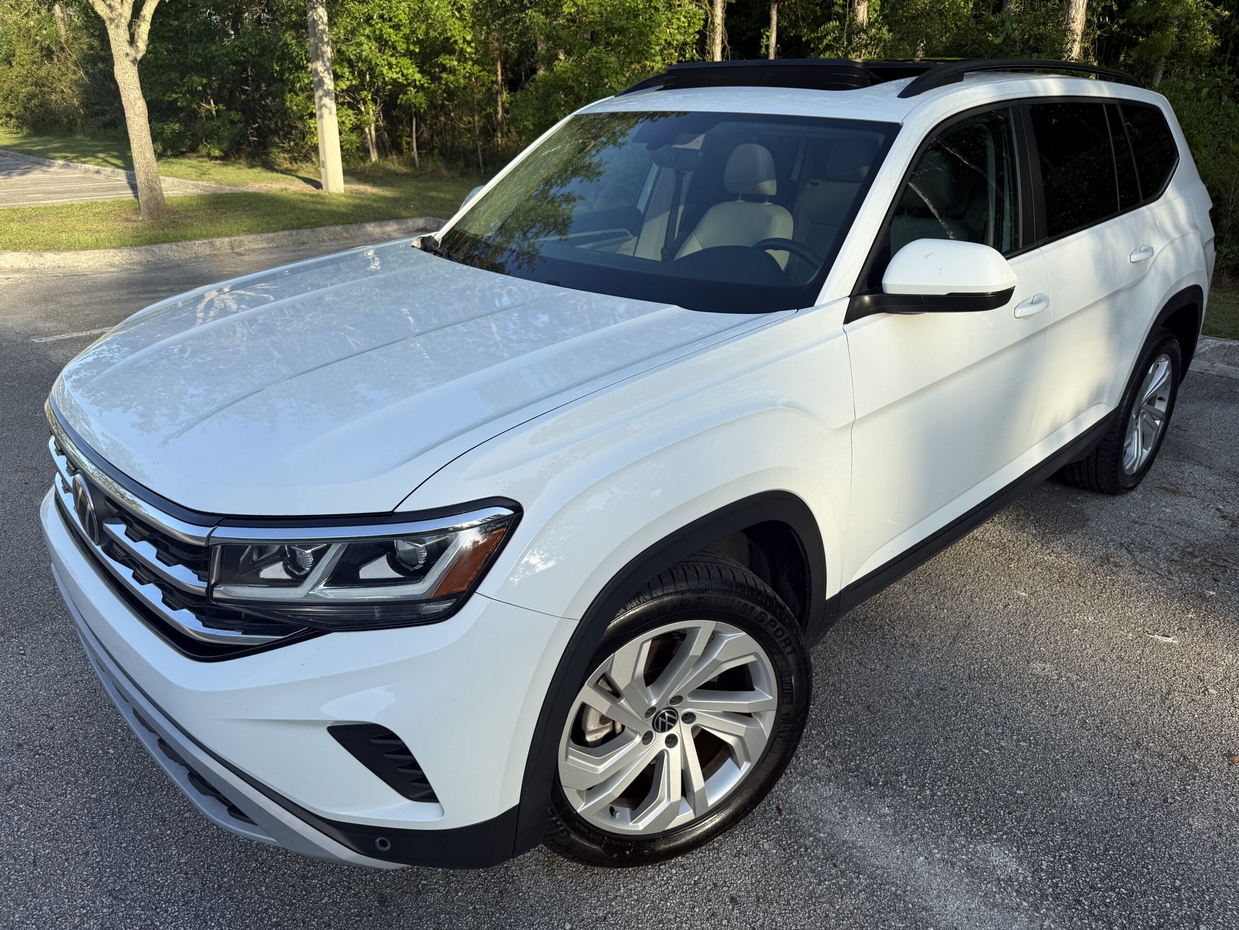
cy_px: 465
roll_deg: -1.5
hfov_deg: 71.6
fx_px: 859
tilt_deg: -21.8
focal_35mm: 24
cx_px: 620
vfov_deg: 56.8
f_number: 1.78
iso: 80
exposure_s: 1/1522
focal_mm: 6.76
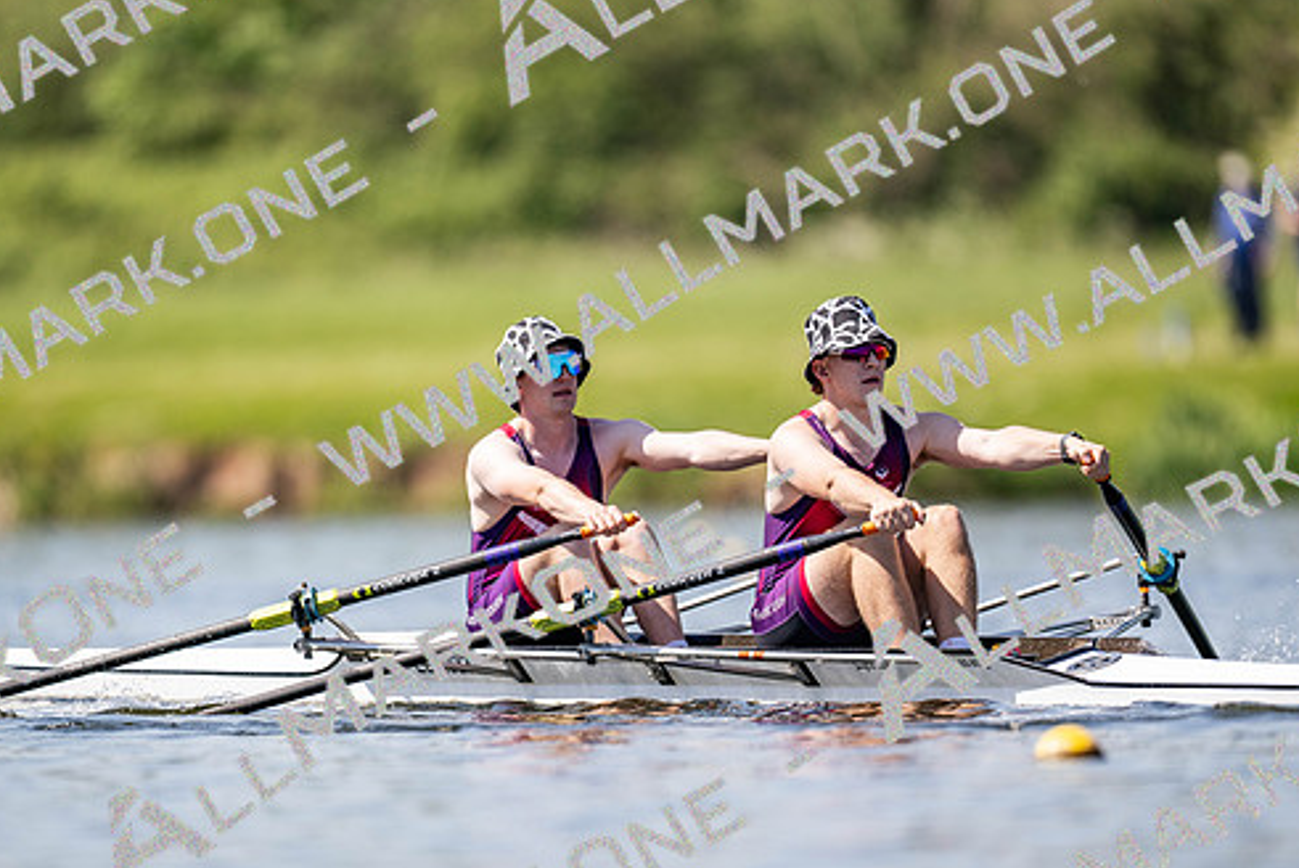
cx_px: 646
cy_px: 494
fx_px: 25597
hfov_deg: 2.9
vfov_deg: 1.9
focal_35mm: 709
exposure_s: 1/2500
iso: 280
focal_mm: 600
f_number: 4
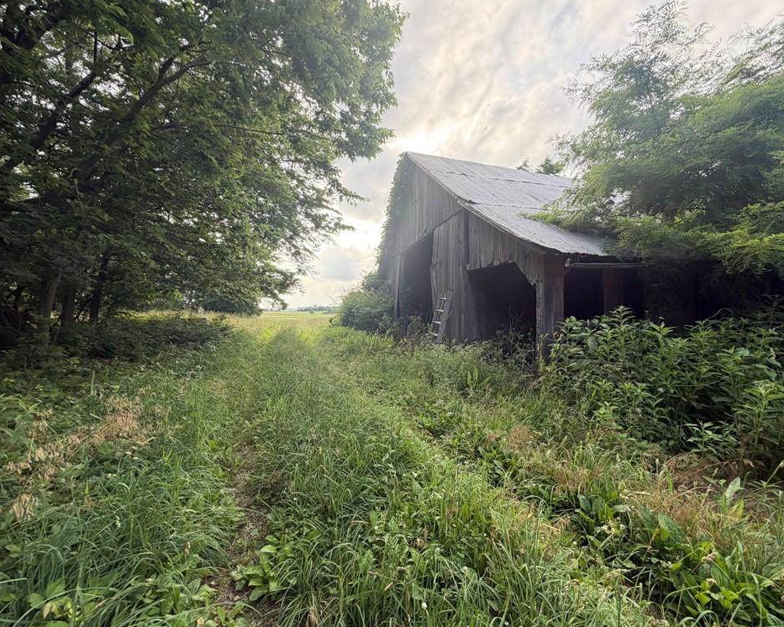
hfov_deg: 96.5
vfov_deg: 84.0
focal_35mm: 15
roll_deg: +0.7
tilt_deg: -0.4
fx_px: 348
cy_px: 315
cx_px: 428
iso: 50
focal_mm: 2.22
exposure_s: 1/228
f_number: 2.2
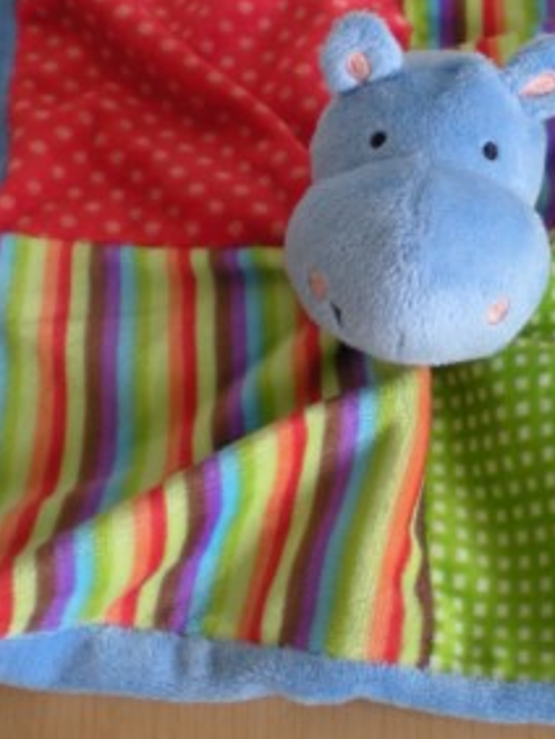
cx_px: 421
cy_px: 273
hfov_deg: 20.9
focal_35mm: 70
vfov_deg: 27.6
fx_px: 1494
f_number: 3.1
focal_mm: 6.3
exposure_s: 1/59.7
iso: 71
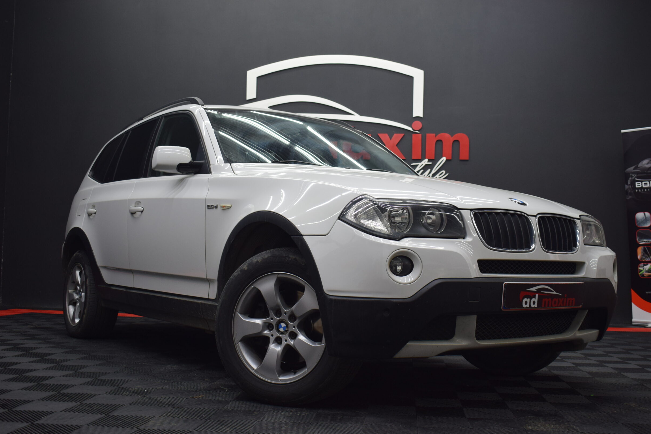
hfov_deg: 49.0
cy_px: 228
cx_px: 341
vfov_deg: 33.8
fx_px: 715
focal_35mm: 40
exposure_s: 1/60
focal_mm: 25
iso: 450
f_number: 4
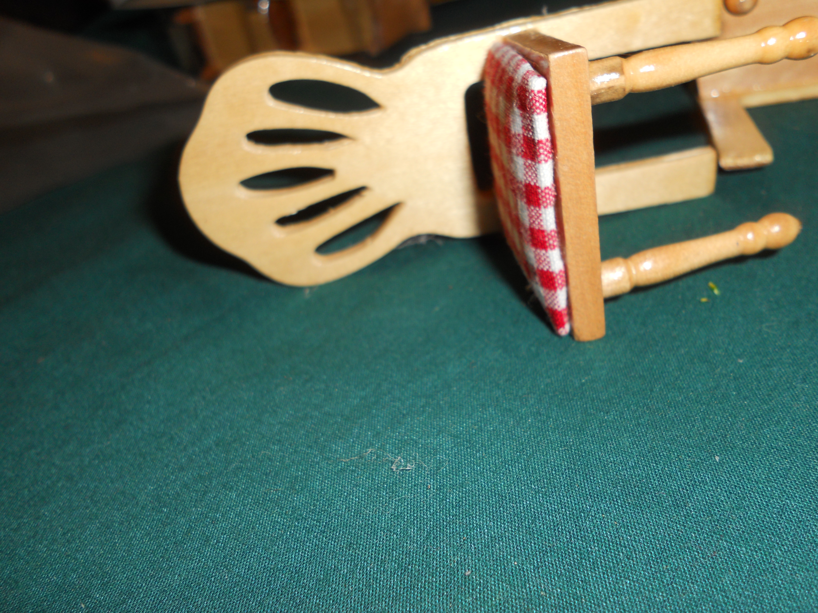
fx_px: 756
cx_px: 409
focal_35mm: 32
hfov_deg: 56.8
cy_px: 306
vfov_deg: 44.2
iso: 80
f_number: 8.8
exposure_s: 1/25
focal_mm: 5.8
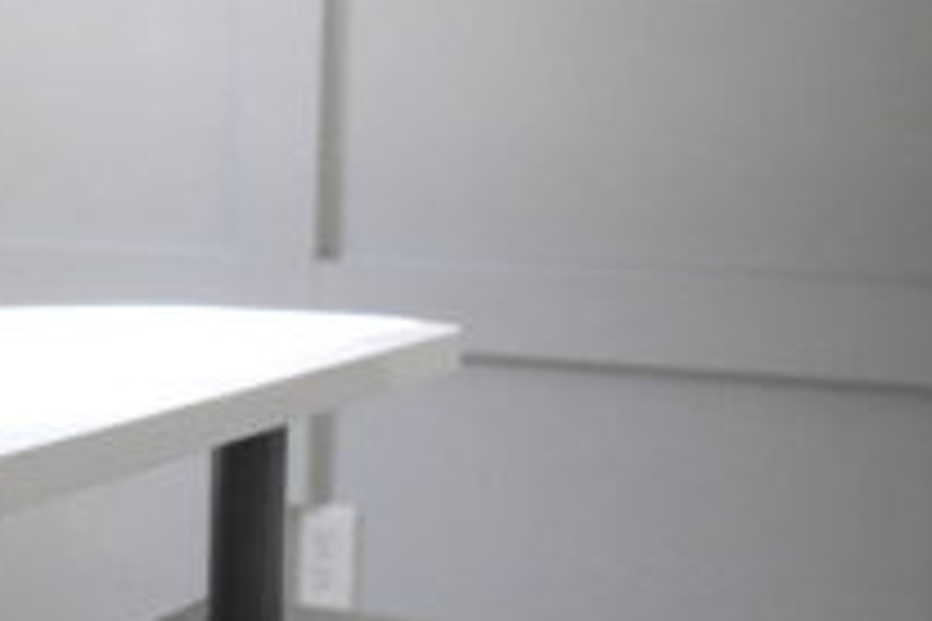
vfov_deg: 15.7
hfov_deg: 21.8
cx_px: -167
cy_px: 335
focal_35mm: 87
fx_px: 2252
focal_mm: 24
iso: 3200
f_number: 4
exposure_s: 1/4000
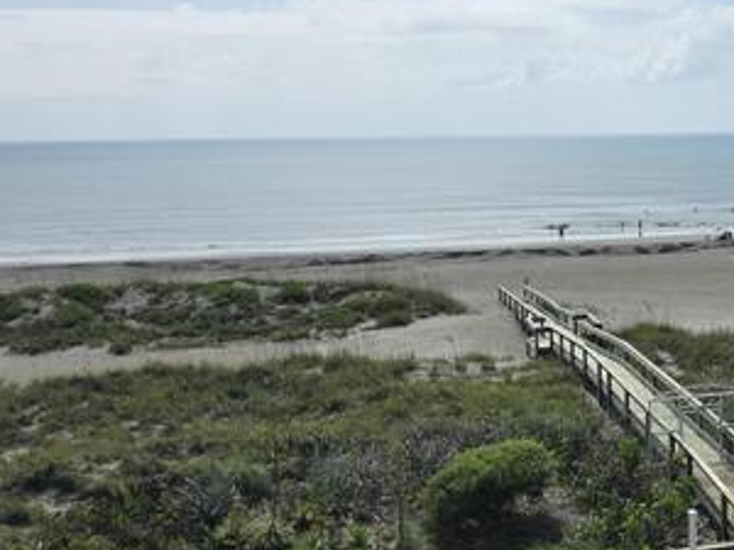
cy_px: 242
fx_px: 1039
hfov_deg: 35.9
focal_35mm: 49
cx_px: 697
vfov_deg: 29.6
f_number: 1.7
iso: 12
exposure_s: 1/1824
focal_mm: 6.3
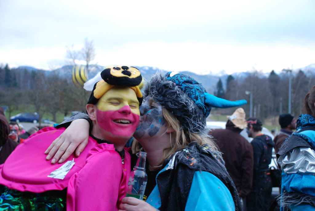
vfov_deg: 25.8
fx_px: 460
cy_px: 106
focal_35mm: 52
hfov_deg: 37.8
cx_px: 158
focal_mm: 35
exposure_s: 1/20
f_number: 4.5
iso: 400
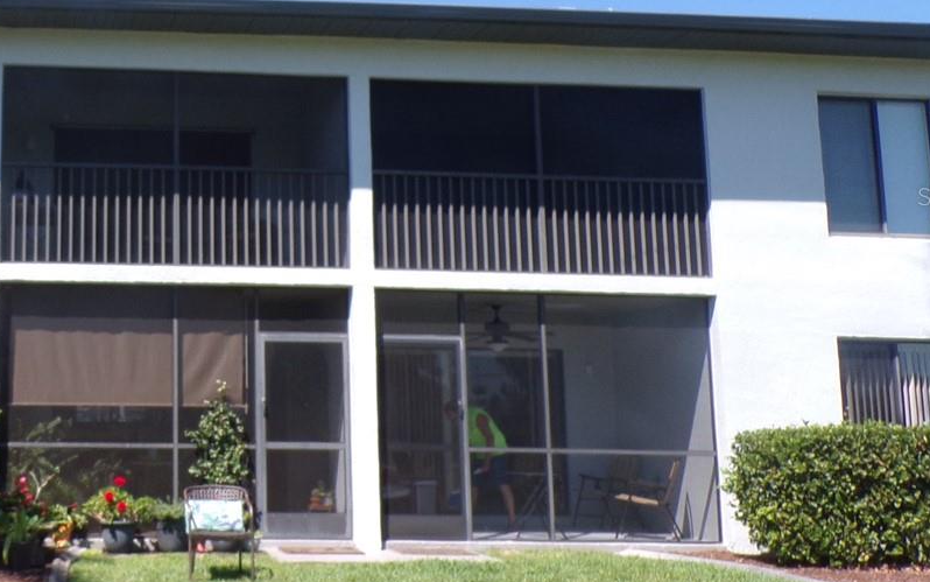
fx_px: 1293
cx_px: 96
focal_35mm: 51
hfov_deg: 37.1
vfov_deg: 25.2
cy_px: 196
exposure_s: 1/200
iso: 80
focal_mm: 4.3
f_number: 5.8
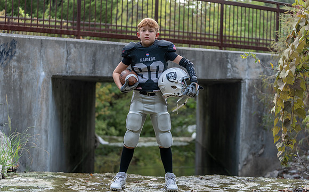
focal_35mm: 74
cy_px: 85
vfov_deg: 17.5
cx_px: 160
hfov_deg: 27.8
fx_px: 624
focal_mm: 70
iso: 200
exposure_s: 1/320
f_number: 2.8
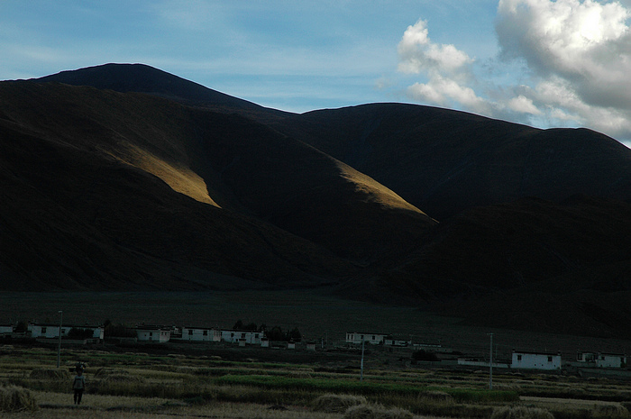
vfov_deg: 13.0
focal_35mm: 105
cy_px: 210
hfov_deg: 19.5
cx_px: 316
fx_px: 1838
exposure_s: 1/500
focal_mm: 70
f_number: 9
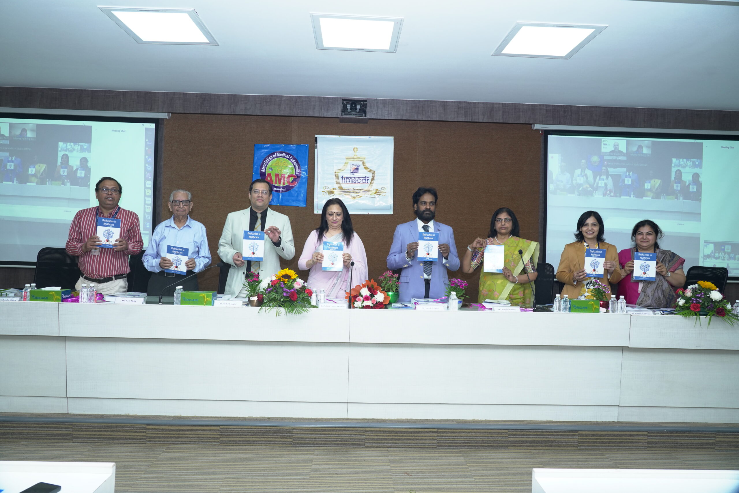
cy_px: 246
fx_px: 493
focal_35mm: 24
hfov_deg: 73.7
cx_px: 370
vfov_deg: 53.2
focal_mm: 24
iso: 1000
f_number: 5.6
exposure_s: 1/125
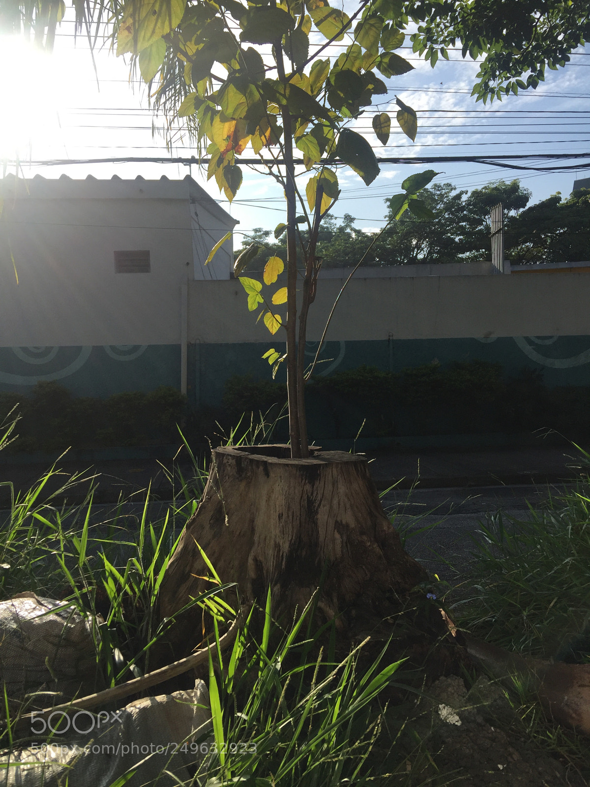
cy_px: 394
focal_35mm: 29
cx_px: 295
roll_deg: +2.7
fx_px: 659
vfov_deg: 61.7
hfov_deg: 48.2
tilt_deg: -1.4
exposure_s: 1/1883
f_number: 2.2
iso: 32
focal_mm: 4.15
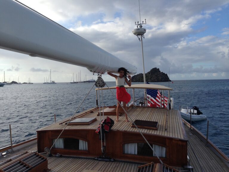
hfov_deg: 55.4
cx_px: 114
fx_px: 218
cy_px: 86
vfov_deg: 42.9
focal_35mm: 33
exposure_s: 1/1205
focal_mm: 4.12
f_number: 2.4
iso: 50
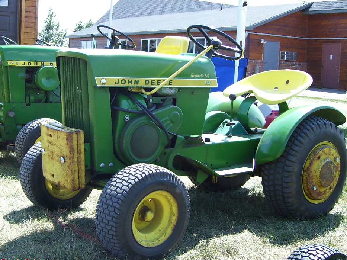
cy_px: 133
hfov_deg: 52.6
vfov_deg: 40.7
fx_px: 351
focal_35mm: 35
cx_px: 178
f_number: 2.7
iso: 80
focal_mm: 5.6
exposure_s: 1/500
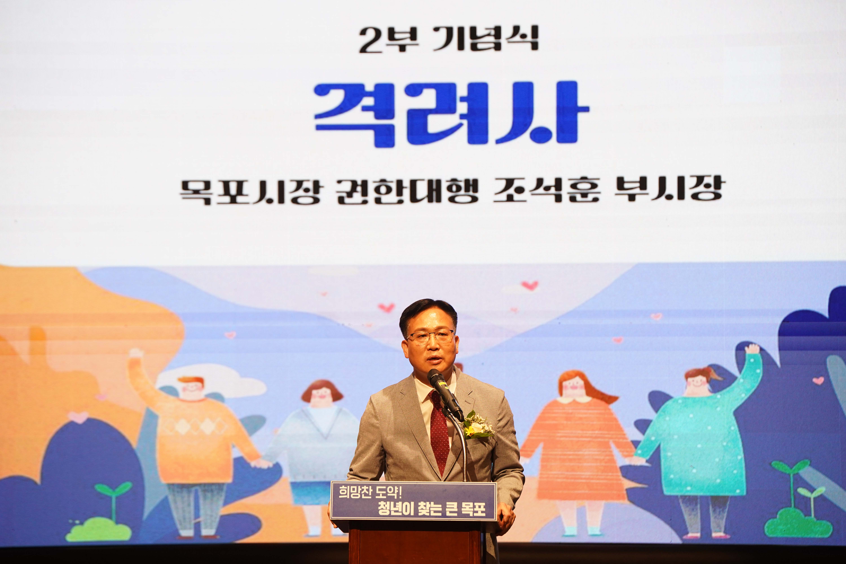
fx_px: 2796
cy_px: 282
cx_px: 423
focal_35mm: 119
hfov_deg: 17.2
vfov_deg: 11.5
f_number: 4
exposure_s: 1/160
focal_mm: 119
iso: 1600
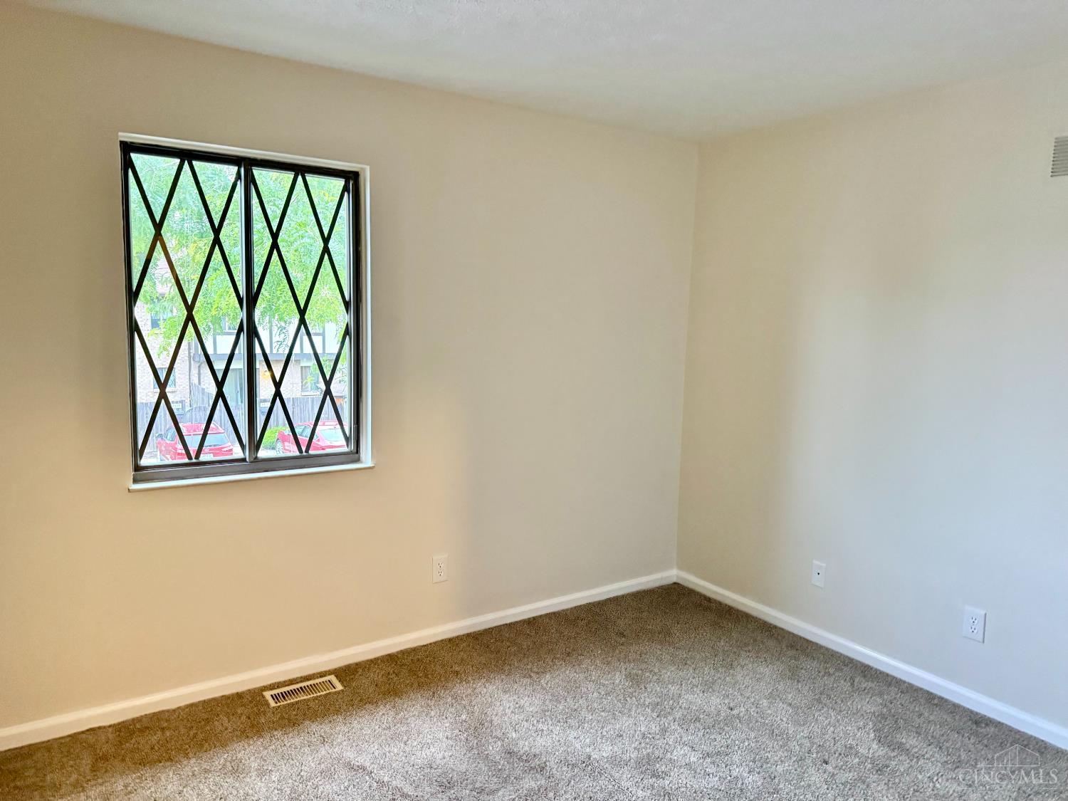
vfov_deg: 56.8
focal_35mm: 24
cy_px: 400
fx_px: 740
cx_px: 534
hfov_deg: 71.6
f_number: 1.78
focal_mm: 6.76
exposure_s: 1/40
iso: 800
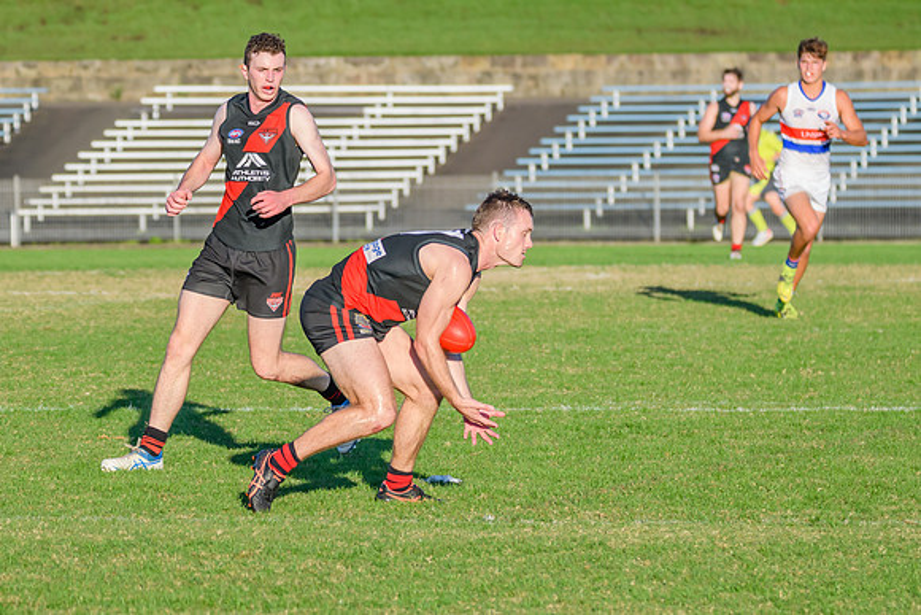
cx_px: 462
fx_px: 9200
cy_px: 296
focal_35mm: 360
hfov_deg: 5.7
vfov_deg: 3.8
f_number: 6.3
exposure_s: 1/2000
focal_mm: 210
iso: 800
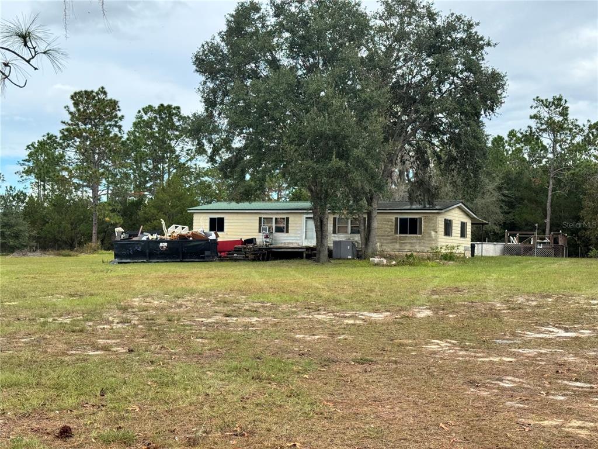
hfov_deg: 39.7
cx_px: 299
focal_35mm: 48
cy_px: 224
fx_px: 829
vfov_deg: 30.3
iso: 64
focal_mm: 6.76
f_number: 1.78
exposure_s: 1/1637
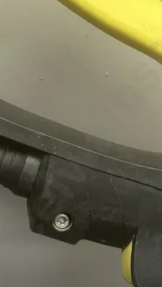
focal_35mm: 83
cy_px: 84
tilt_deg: -7.0
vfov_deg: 25.4
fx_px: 633
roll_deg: -0.9
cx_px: 139
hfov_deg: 14.5
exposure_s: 1/50
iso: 80
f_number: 1.8
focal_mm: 3.99
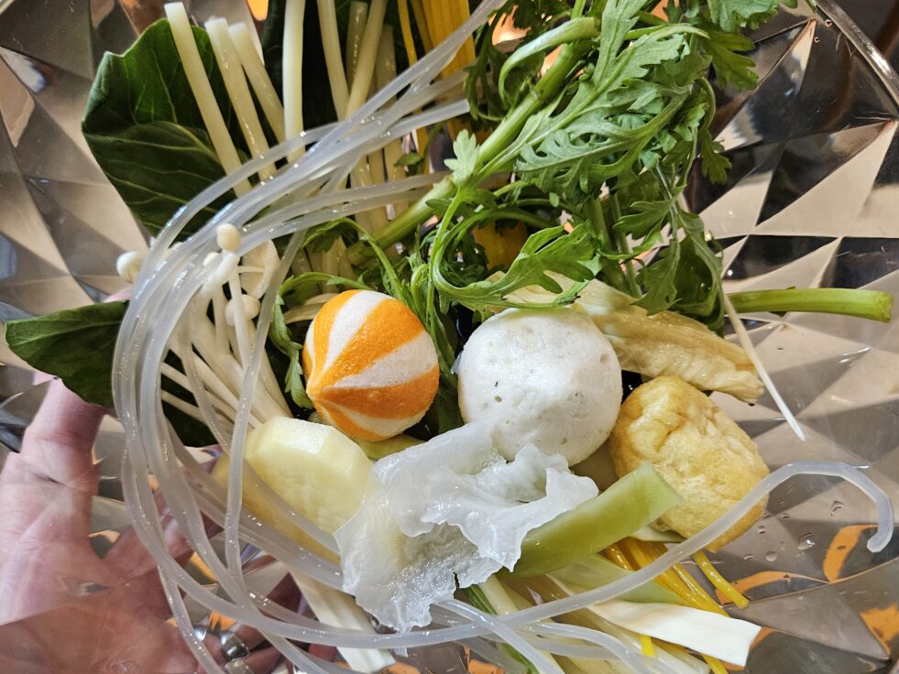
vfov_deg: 46.8
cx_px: 469
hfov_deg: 59.9
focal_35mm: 30
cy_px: 364
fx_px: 779
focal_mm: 5.4
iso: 800
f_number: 1.8
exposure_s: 1/100
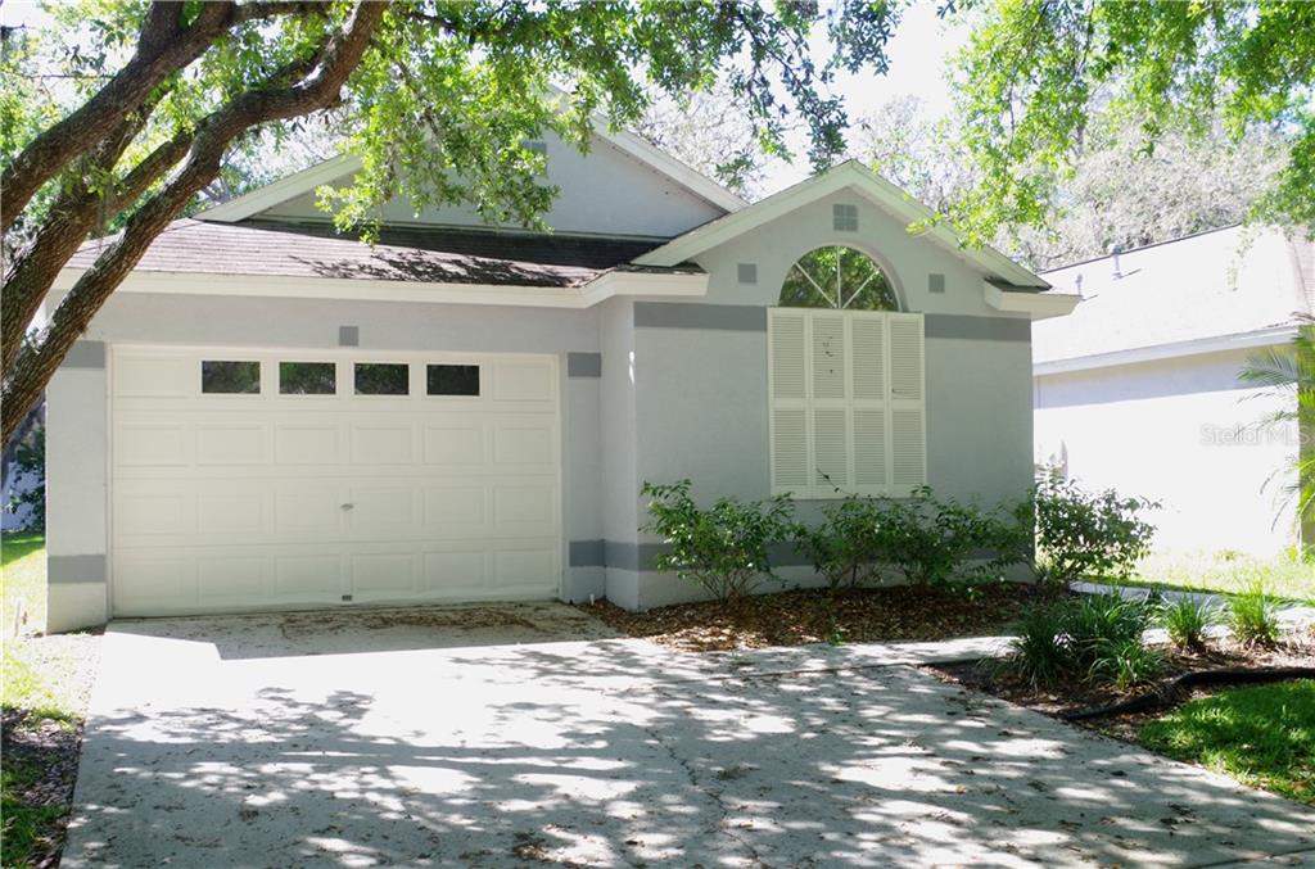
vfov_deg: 36.7
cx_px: 658
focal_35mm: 36
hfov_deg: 53.3
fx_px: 1312
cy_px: 434
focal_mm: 24
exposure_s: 1/50
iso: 400
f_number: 11
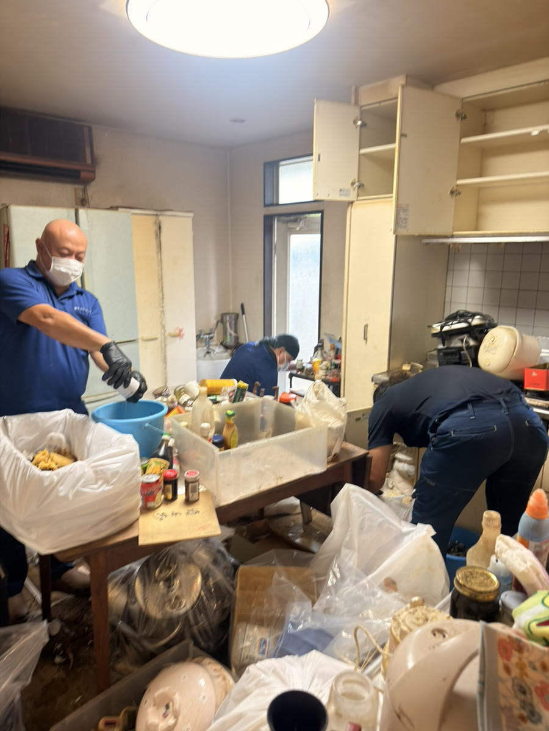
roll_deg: -1.8
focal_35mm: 24
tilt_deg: -12.3
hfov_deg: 56.8
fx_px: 508
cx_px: 274
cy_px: 366
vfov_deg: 71.6
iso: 250
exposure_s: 1/33
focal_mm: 6.76
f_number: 1.78
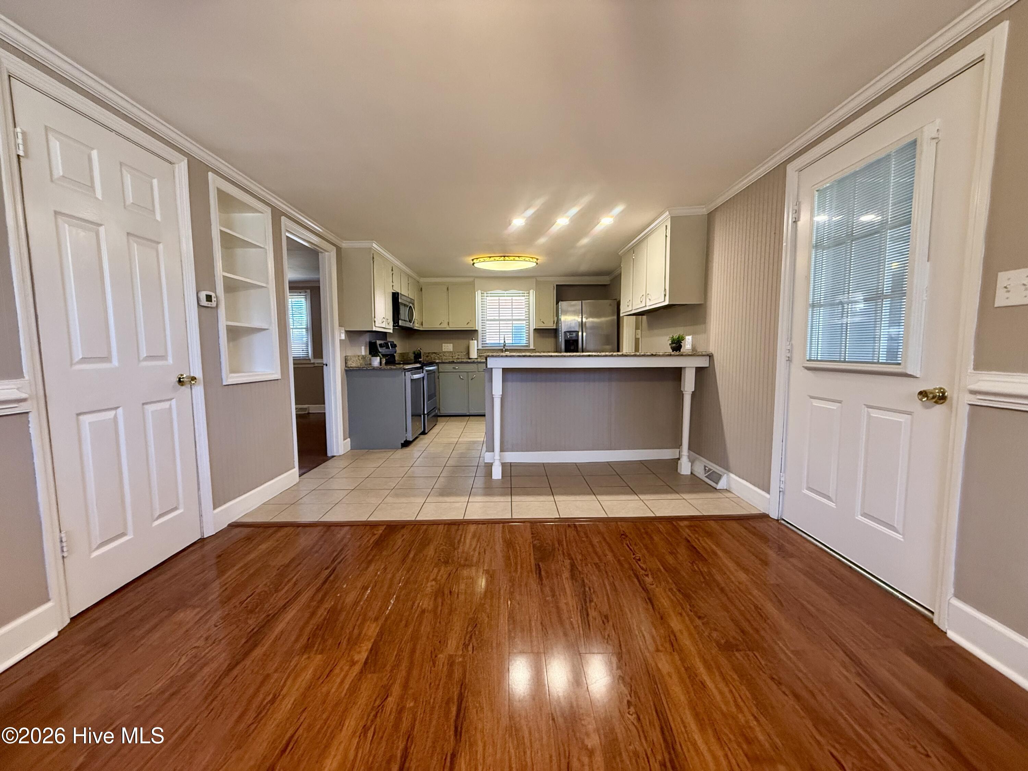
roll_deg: +0.0
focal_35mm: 14
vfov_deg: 85.7
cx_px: 514
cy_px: 386
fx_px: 416
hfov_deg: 102.1
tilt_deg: -4.5
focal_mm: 2.22
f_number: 2.2
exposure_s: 1/120
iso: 500
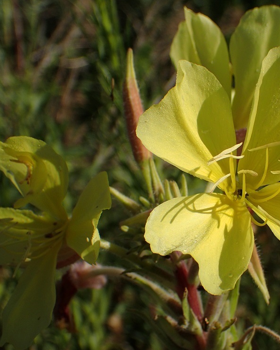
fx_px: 829
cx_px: 228
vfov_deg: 23.9
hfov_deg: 19.0
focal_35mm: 80
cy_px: 175
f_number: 3.6
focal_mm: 11.01
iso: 100
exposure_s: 1/1600
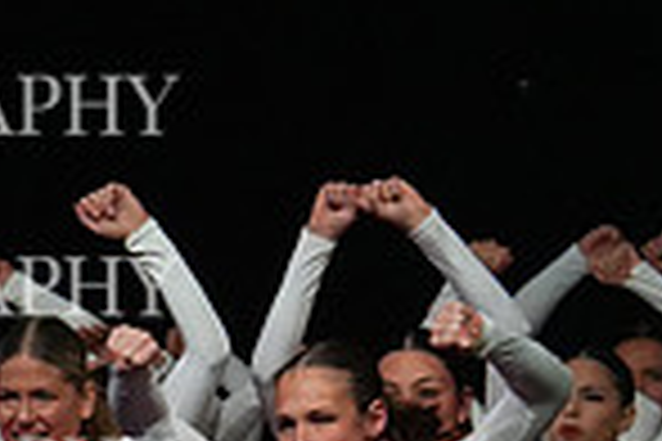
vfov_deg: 1.9
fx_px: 13055
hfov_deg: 2.9
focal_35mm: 710
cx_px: -473
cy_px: 740
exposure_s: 1/1000
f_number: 5
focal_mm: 180
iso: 12800
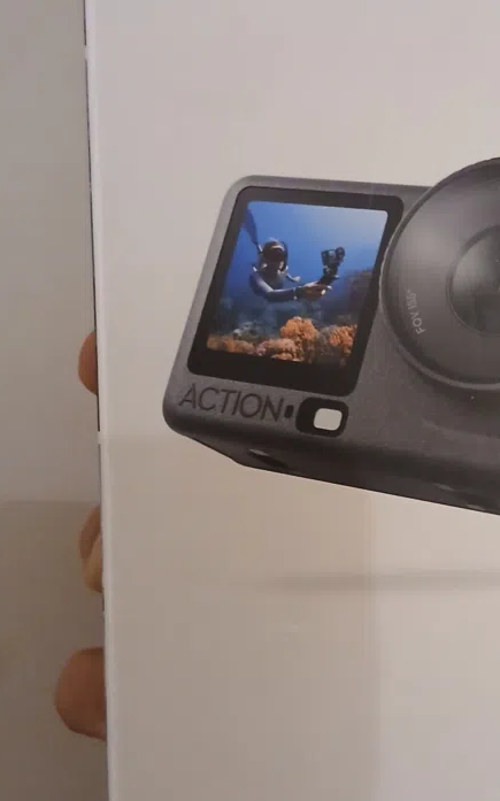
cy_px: 433
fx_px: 1179
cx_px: 413
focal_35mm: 54
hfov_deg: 23.5
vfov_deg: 37.5
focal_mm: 3.98
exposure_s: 1/20
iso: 400
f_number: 1.8
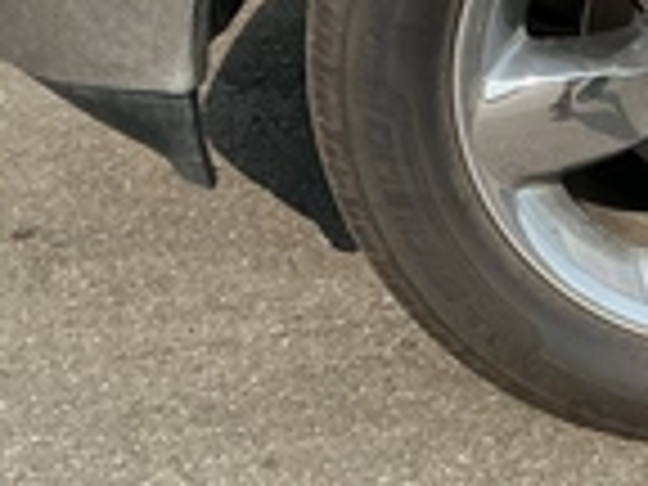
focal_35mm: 78
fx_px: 1460
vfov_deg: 18.4
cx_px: 765
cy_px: 9
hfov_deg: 23.1
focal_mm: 3
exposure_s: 1/2801
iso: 25
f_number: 1.8
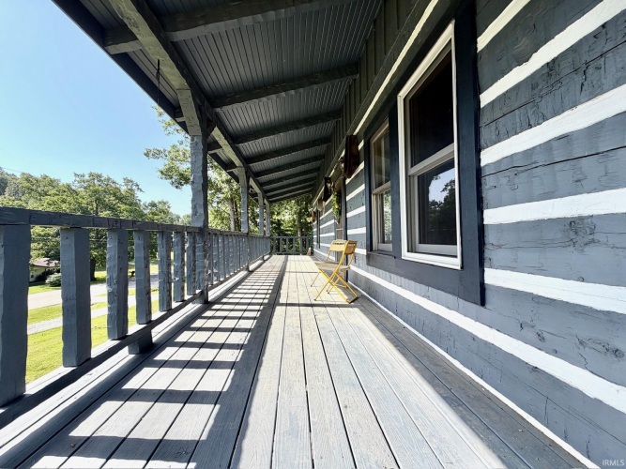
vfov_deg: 85.7
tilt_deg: +0.6
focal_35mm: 14
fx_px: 253
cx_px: 313
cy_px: 234
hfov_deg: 102.1
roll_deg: +1.5
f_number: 2.2
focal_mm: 2.22
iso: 40
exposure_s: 1/602
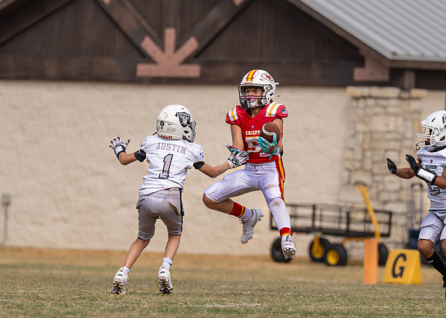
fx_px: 6481
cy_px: 157
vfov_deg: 2.8
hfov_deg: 3.9
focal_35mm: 512
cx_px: 239
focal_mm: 200
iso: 160
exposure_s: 1/5000
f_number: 2.8
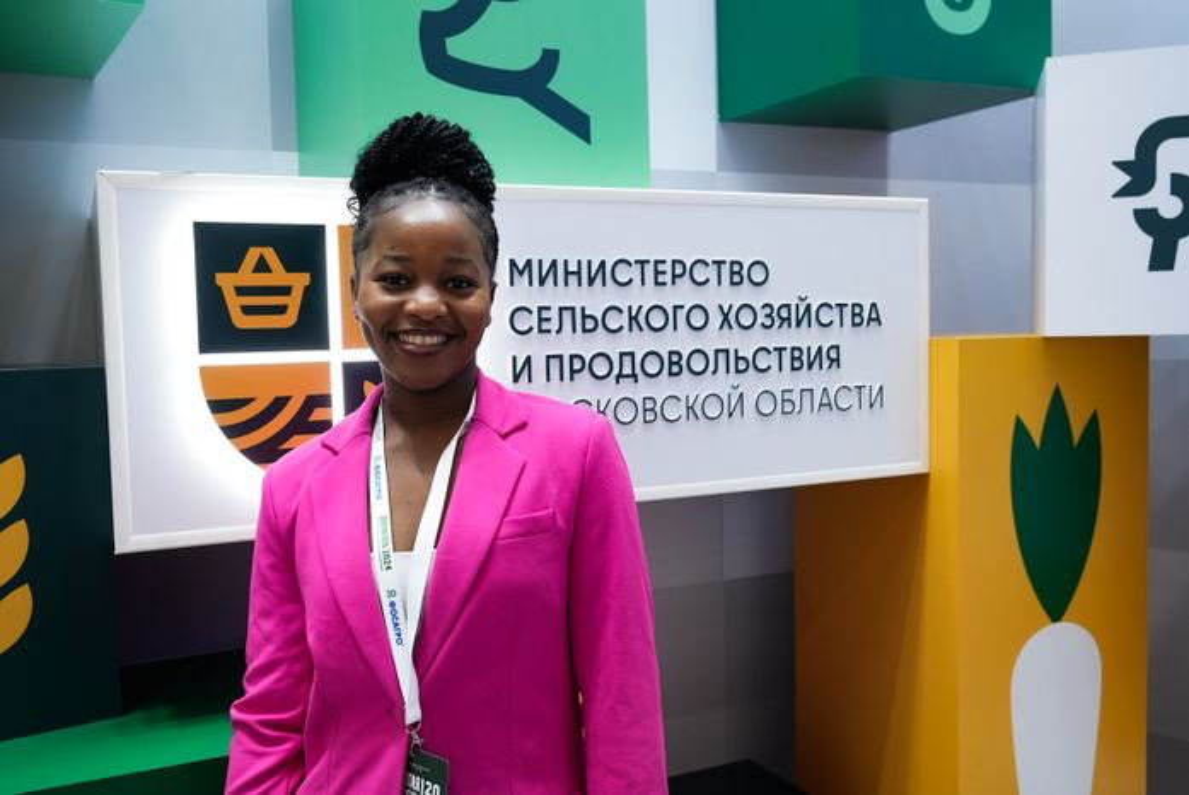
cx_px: 594
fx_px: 1091
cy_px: 398
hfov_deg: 57.2
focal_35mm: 33
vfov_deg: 40.0
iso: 1600
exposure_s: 1/160
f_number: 5
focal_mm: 33
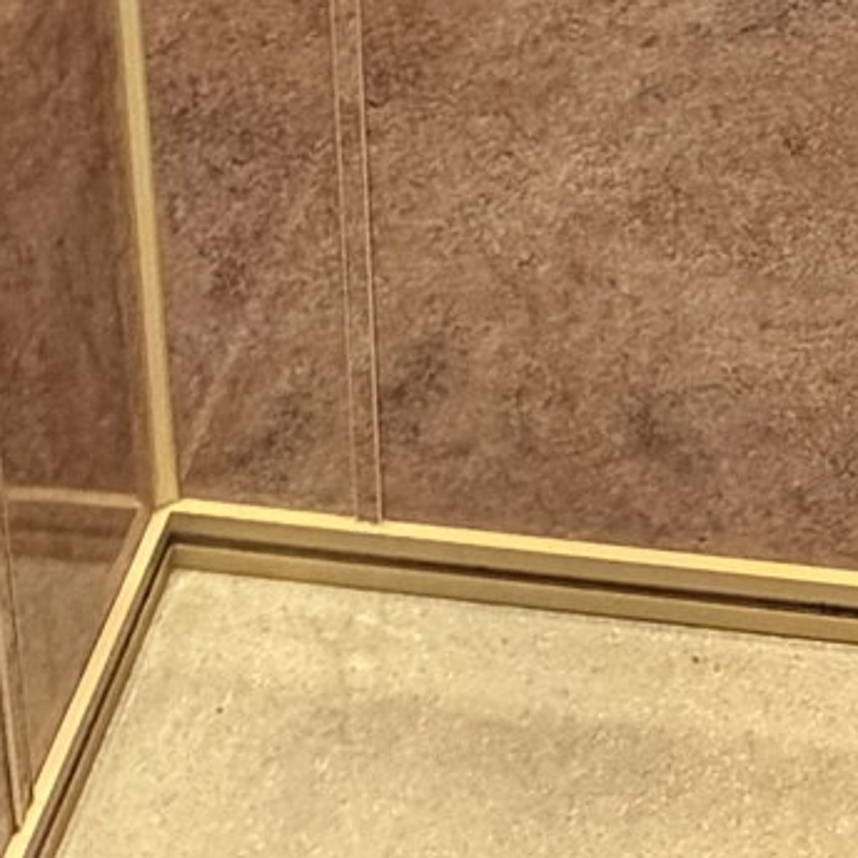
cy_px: -683
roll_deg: +1.1
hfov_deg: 24.7
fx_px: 1935
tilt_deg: -14.7
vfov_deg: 19.1
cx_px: 668
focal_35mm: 69
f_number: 2.2
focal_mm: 2.22
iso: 640
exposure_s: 1/60
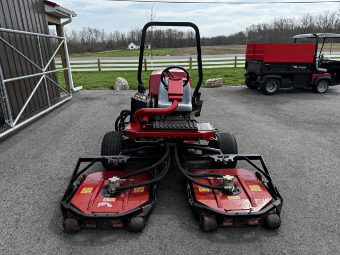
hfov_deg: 71.6
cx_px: 170
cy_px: 128
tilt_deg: -19.1
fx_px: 236
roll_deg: +0.7
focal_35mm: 24
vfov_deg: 56.8
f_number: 1.78
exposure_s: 1/2415
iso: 80
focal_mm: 6.76
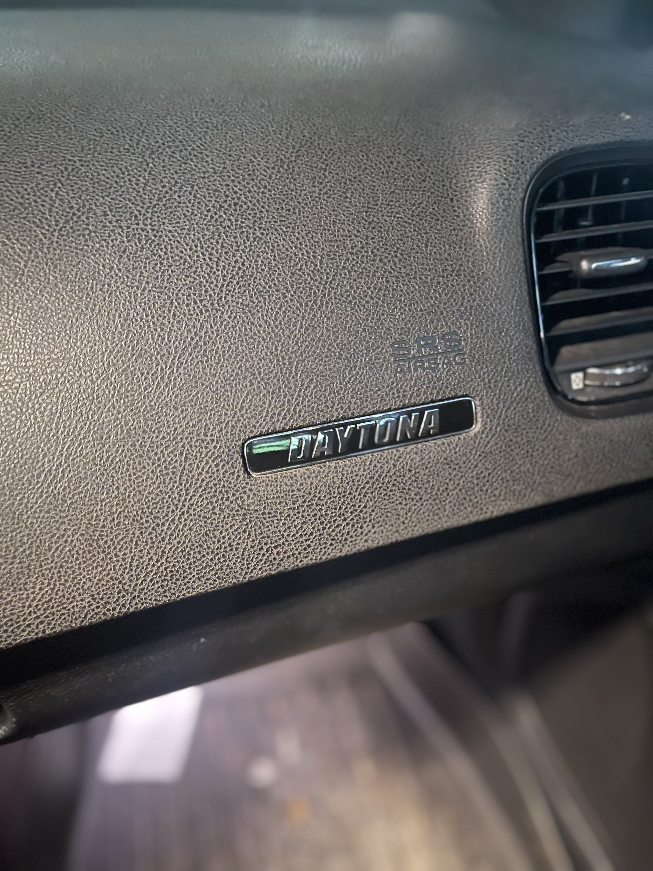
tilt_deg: -33.2
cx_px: 326
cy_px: 436
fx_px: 654
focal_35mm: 26
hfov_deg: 53.1
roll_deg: +5.0
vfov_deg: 67.3
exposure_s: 1/5
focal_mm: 5.1
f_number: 1.6
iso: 1000
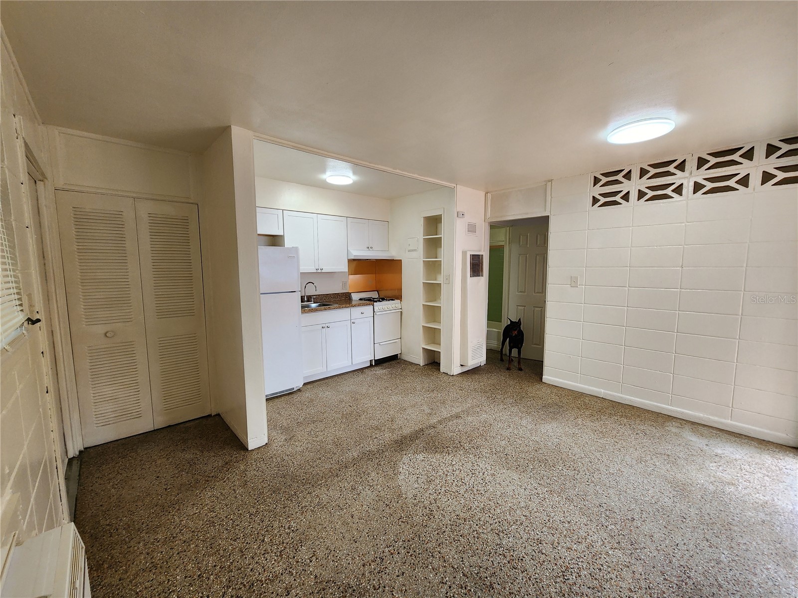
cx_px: 399
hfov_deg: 106.2
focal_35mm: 13
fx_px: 300
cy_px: 299
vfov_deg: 89.9
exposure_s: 1/60
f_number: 2.2
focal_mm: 2.2
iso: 200
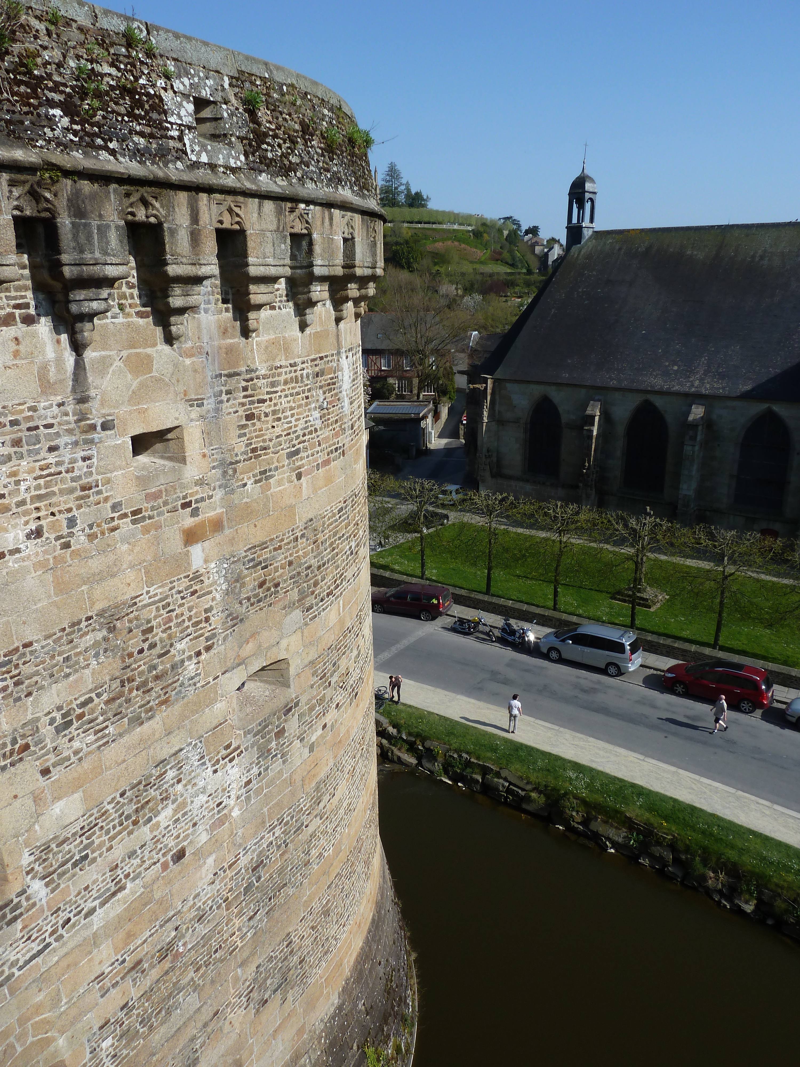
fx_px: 770
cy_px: 534
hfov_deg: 54.9
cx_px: 400
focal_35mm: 25
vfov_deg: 69.4
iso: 80
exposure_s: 1/400
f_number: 5
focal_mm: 4.1
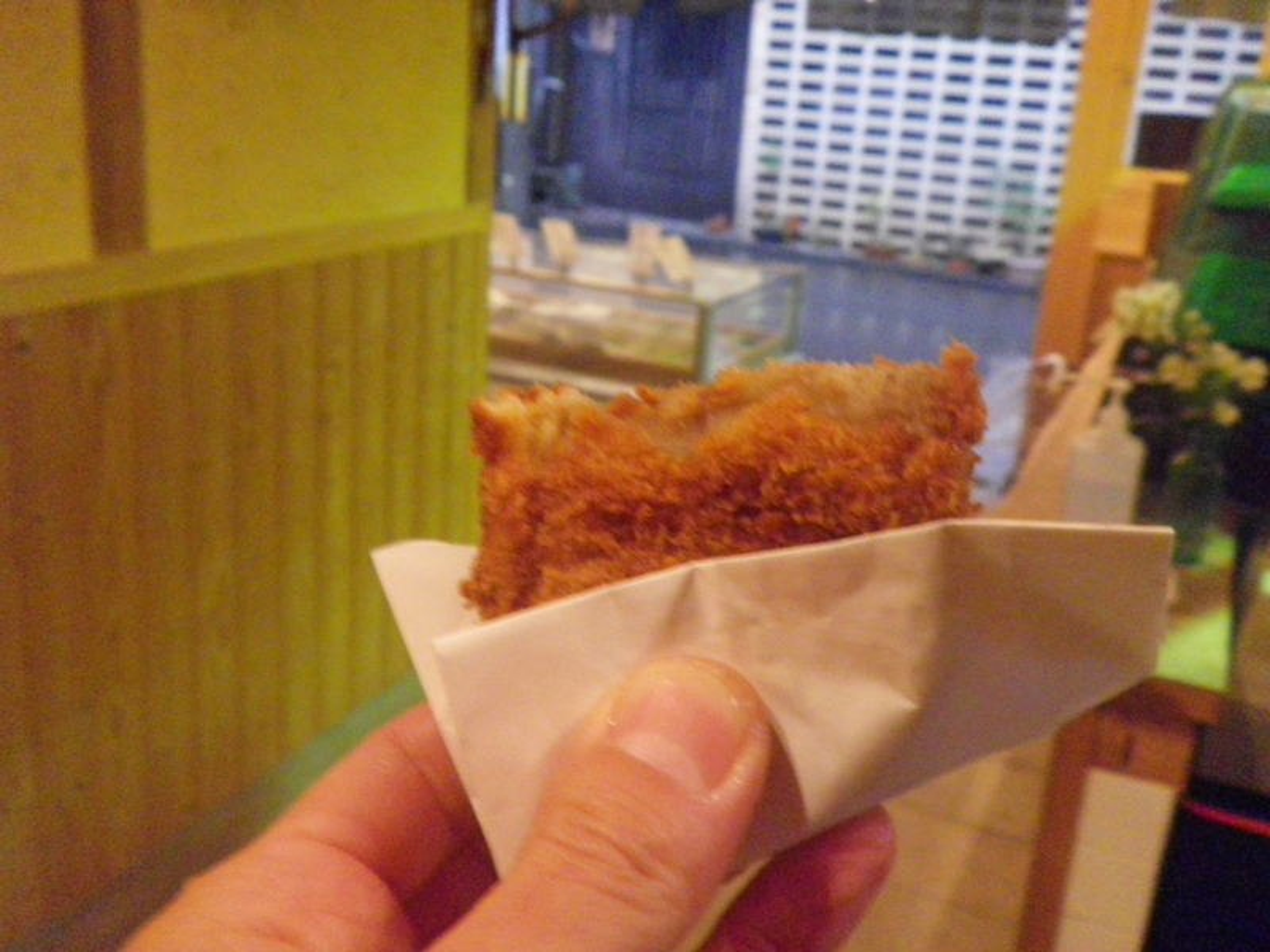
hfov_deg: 52.6
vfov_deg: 40.7
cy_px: 476
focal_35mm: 35
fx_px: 1284
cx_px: 635
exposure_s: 1/13
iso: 800
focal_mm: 6.2
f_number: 3.8
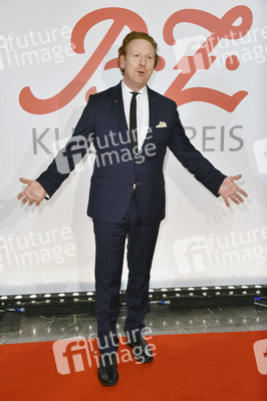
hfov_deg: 33.3
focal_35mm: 40
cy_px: 200
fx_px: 446
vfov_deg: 48.5
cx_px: 134
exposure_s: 1/160
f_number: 6.3
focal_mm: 40
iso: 2500
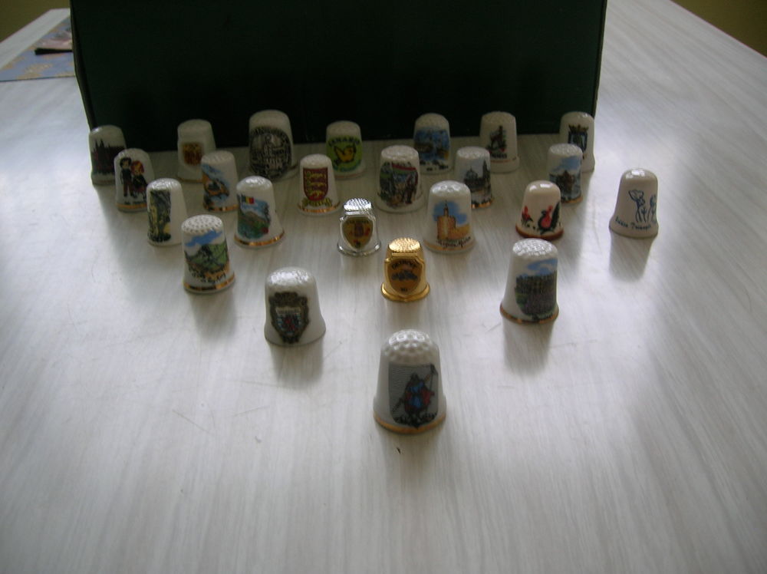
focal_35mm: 34
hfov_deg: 54.0
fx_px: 753
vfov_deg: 41.7
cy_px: 287
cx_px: 384
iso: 50
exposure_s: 1/6.5
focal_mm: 5.7
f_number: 2.9
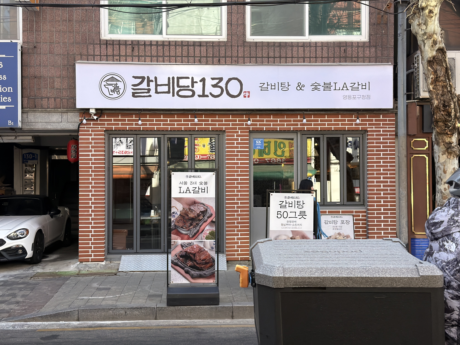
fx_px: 638
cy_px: 172
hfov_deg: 39.7
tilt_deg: +2.6
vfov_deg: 30.3
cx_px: 230
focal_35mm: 48
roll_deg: +0.7
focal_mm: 6.76
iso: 250
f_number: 1.78
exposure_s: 1/2865
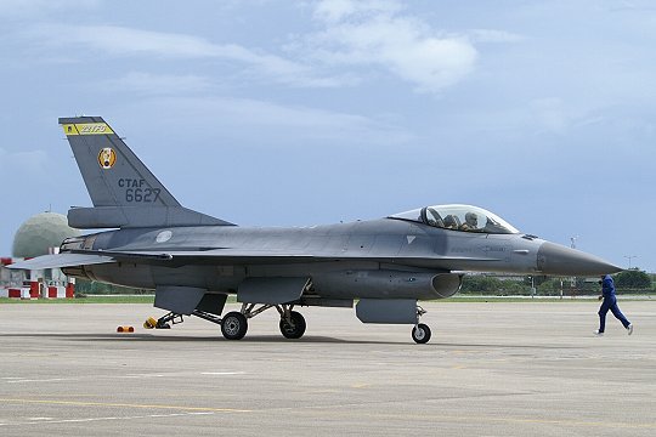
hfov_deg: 18.2
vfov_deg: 12.2
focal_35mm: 112
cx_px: 328
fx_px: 2050
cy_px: 218
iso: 100
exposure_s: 1/250
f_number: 9
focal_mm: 75
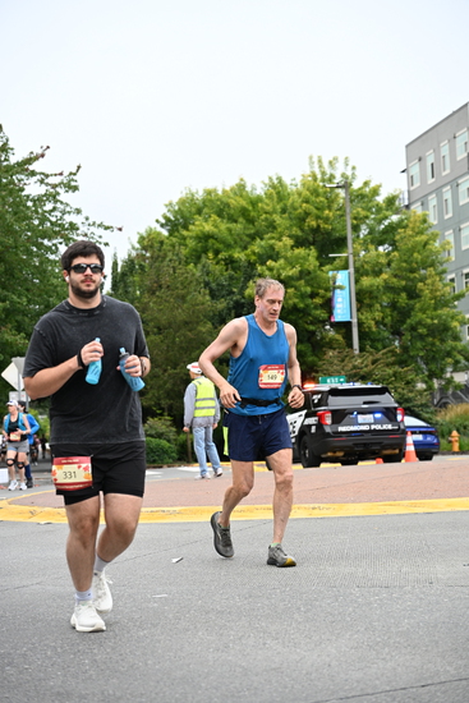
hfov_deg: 19.2
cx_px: 234
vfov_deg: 28.4
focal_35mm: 71
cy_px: 352
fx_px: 1386
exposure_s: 1/800
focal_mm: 71
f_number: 4
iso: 1600
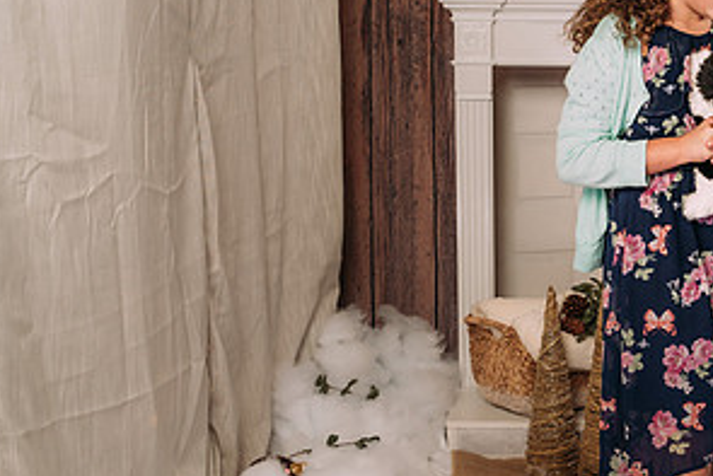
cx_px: 622
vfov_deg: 18.9
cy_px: 269
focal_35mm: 72
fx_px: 1427
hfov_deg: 27.2
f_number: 6.3
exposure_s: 1/100
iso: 100
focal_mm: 35
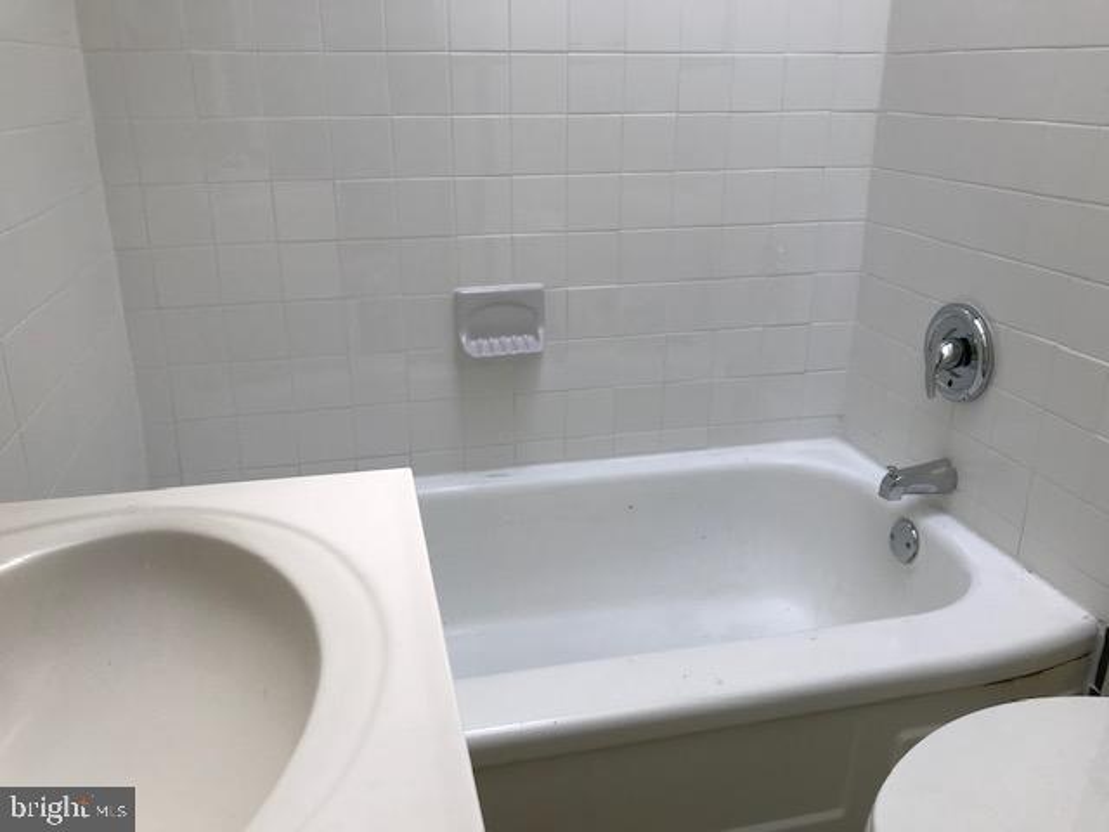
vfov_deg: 49.7
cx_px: 554
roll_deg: +0.1
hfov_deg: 63.4
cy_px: 416
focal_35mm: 28
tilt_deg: -20.7
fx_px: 897
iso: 20
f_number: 1.8
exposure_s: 1/166
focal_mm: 3.99
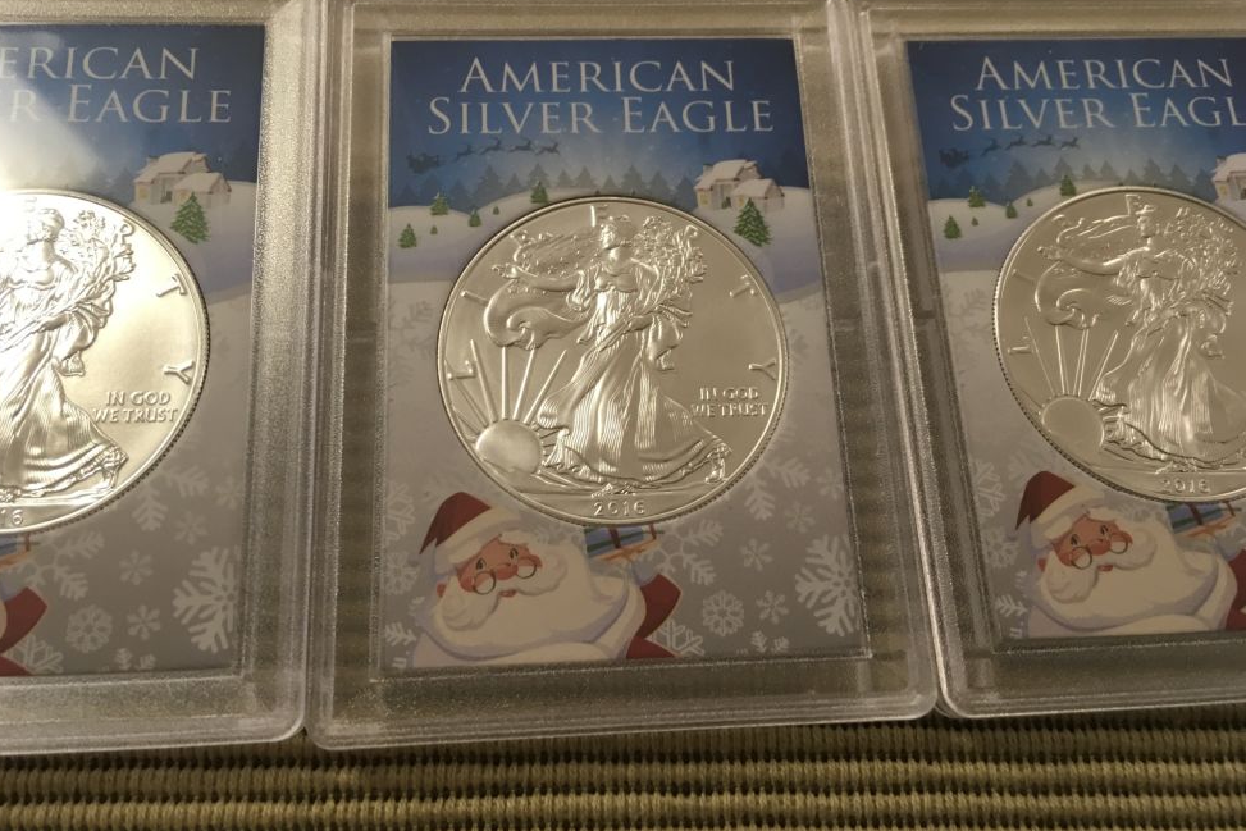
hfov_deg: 60.3
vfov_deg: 42.2
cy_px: 359
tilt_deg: -66.3
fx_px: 1073
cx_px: 626
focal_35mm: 31
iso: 80
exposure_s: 1/30
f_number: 2.2
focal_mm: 4.15
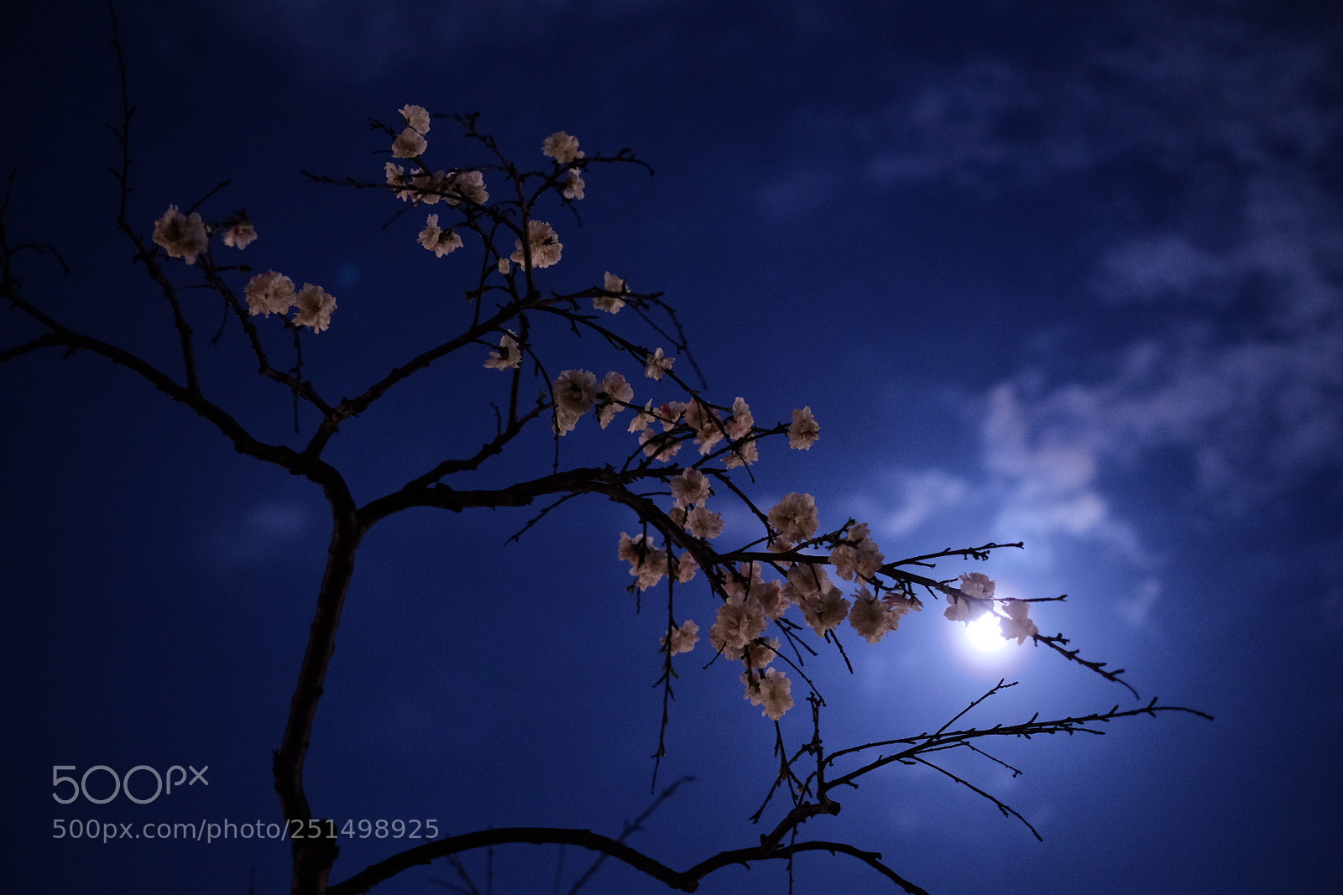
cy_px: 448
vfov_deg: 25.5
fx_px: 1977
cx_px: 672
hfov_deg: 37.5
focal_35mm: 53
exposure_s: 1/15
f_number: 1.8
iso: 1600
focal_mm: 35
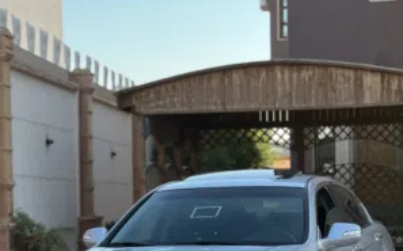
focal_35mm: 110
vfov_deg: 11.8
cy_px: 220
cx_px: 201
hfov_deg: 19.0
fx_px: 1207
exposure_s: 1/144
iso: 25
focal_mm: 9
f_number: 2.8
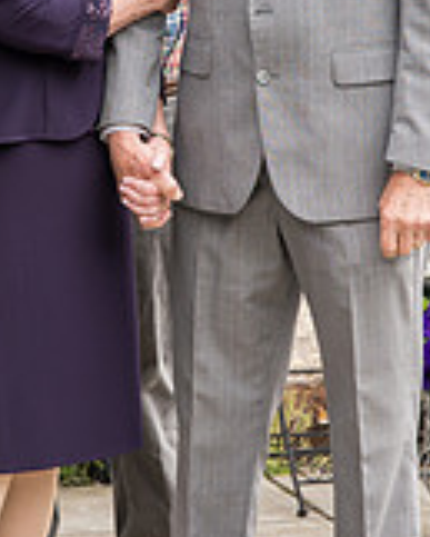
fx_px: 2924
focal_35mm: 184
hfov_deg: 8.4
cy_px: 83
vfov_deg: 10.4
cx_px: 137
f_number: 5
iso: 400
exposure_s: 1/500
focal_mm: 70
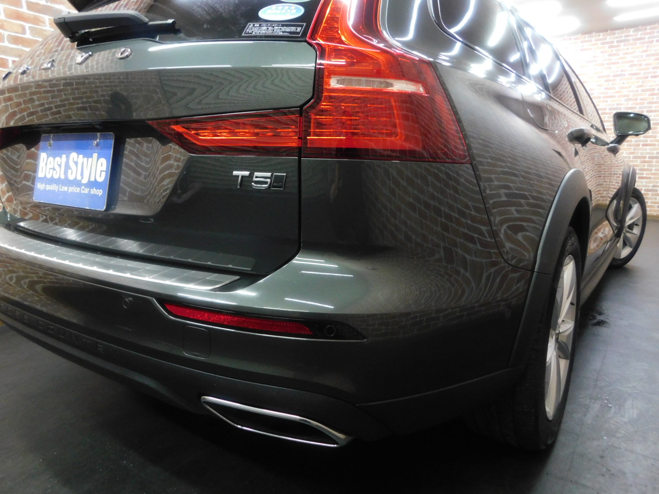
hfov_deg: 71.6
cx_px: 343
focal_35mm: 24
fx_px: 457
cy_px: 241
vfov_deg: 56.8
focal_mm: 4
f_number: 3
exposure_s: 1/30
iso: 400
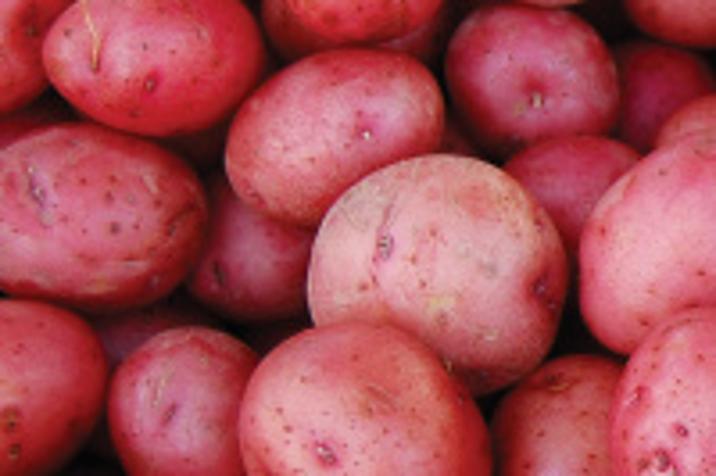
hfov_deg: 13.2
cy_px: 320
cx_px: 1088
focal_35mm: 146
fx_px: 2901
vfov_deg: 9.4
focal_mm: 26
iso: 400
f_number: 5.6
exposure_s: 1/125
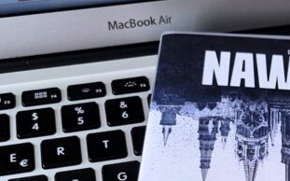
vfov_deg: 14.8
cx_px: 298
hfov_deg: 23.2
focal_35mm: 85
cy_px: 215
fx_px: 671
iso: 50
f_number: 1.8
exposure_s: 1/100
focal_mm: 5.4
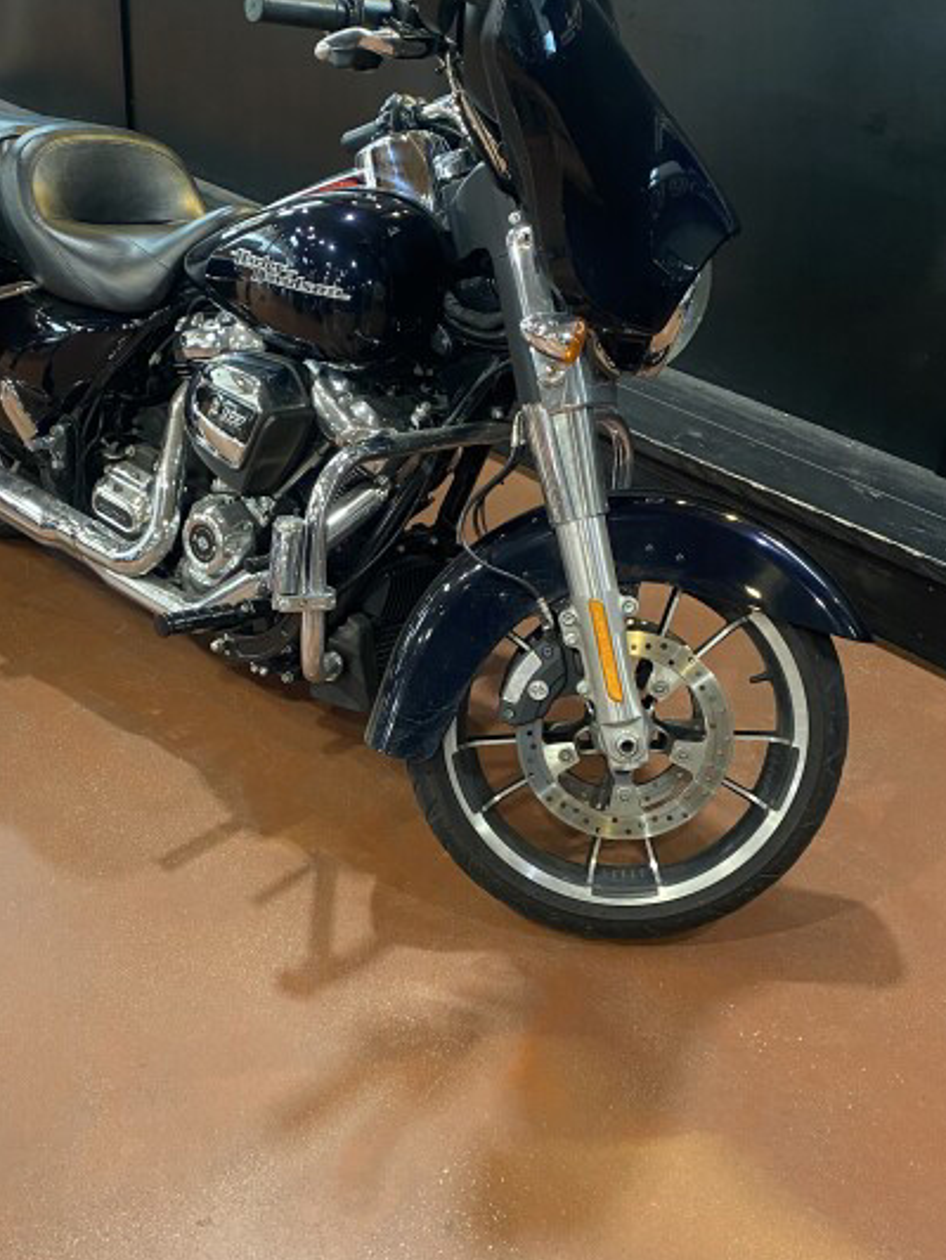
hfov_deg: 36.7
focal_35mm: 39
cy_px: 674
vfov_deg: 47.8
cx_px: 385
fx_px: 1421
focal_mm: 4.25
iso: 250
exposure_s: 1/60
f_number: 1.8
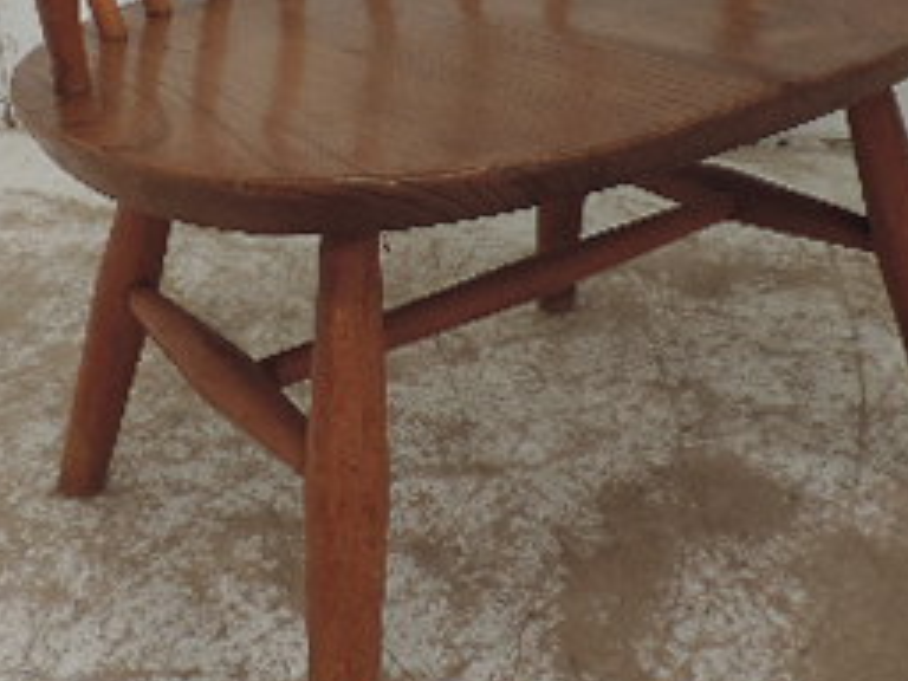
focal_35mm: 60
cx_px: 419
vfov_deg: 23.9
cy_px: 110
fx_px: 1574
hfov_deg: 32.2
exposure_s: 1/30
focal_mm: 4.3
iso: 160
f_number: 3
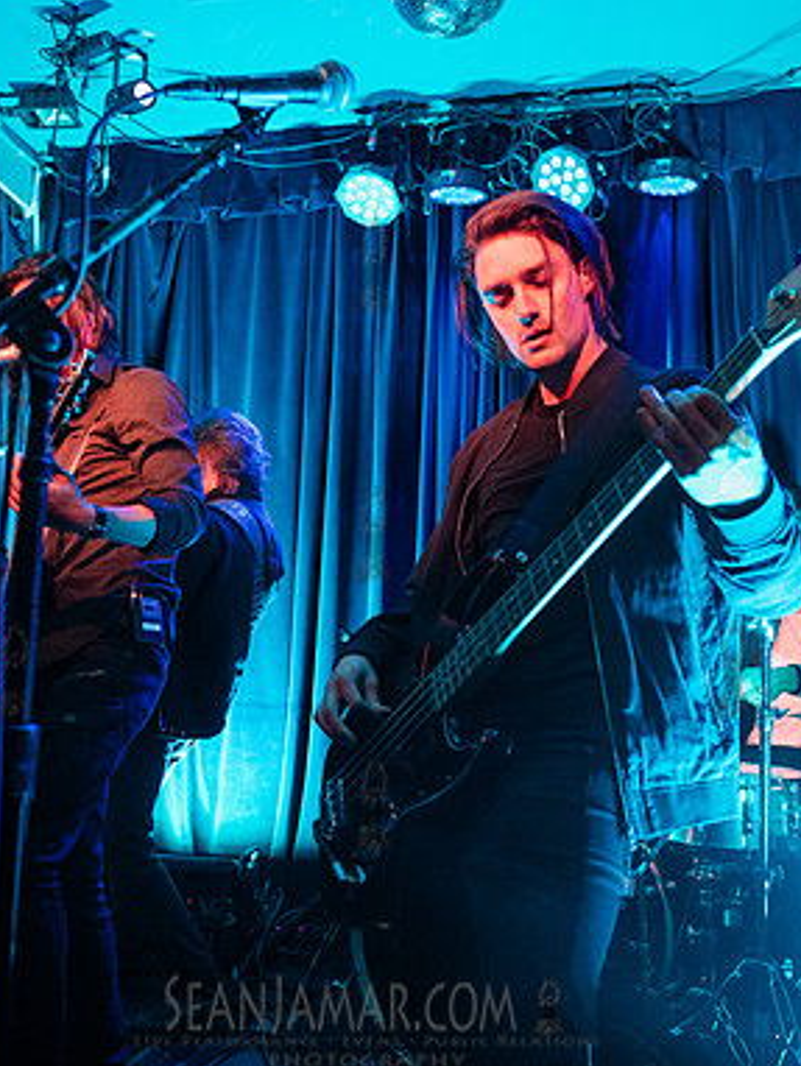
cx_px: 371
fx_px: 1079
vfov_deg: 52.6
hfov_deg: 40.7
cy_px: 533
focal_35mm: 35
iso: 12800
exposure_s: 1/320
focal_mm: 24
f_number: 3.5
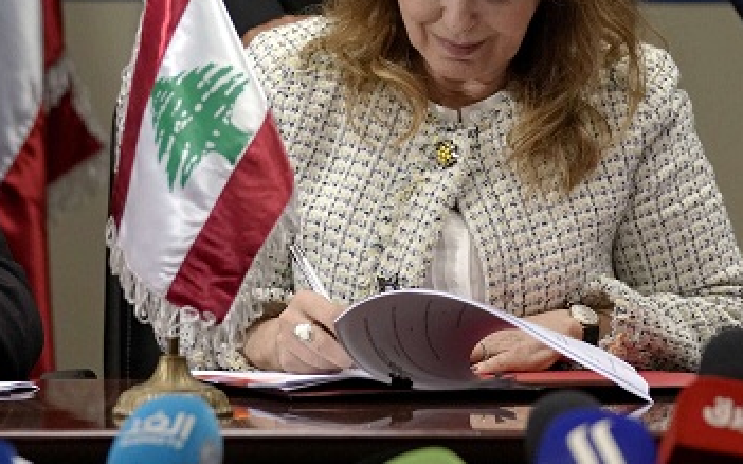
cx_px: 421
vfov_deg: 2.9
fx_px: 9047
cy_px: -185
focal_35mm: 447
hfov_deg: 4.7
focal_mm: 154
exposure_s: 1/160
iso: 2000
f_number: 3.5
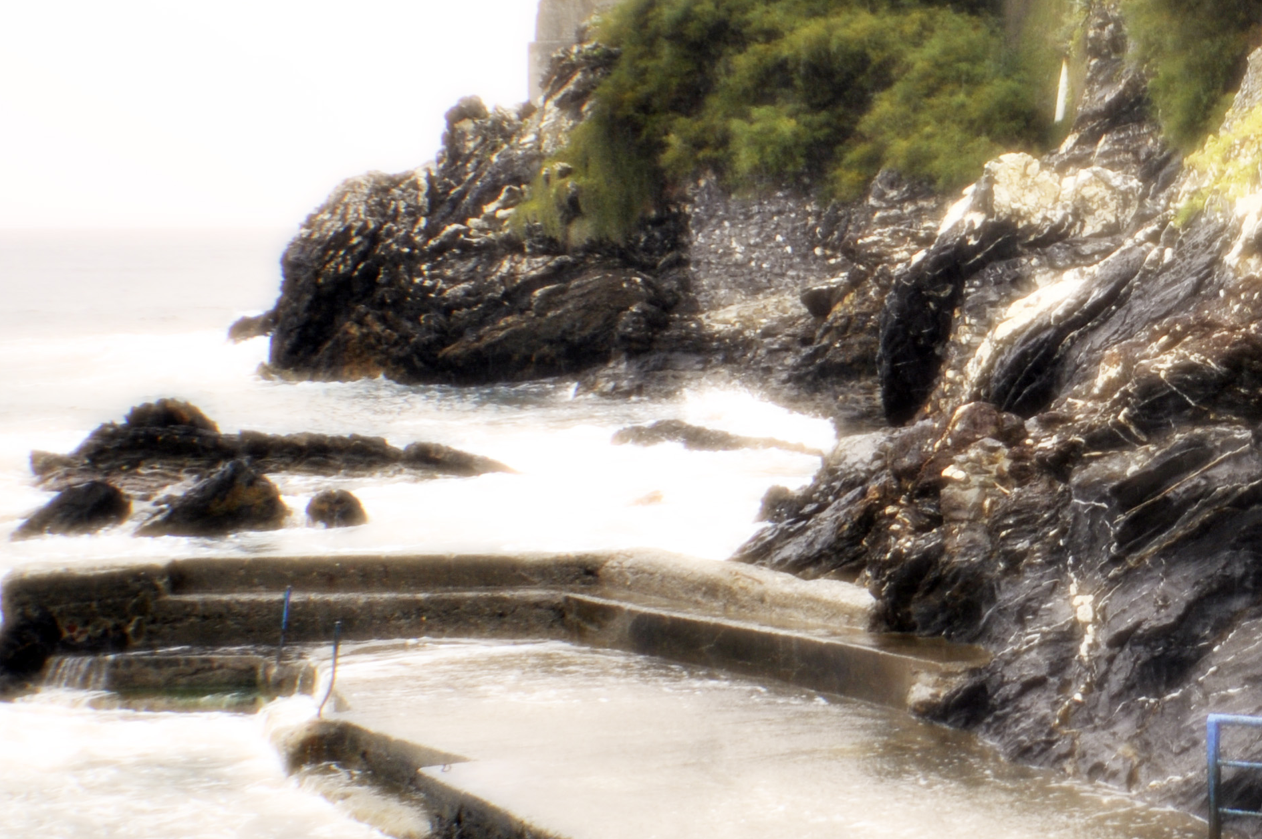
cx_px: 1253
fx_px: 3816
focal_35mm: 109
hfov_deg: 18.3
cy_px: 314
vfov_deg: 12.5
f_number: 4.8
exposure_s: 1/200
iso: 200
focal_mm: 32
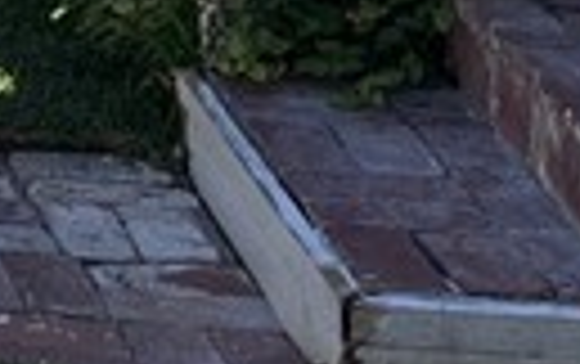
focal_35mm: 218
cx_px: -1367
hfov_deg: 7.8
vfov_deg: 5.6
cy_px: -737
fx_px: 3450
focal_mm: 5.1
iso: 50
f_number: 1.6
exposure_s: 1/2571
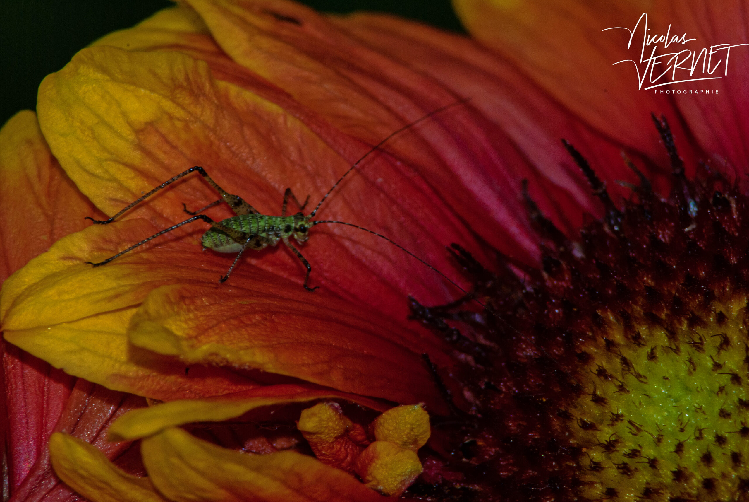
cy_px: 251
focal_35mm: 450
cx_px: 374
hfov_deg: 4.6
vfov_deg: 3.1
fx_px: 9374
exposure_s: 1/125
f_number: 5.6
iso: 100
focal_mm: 300
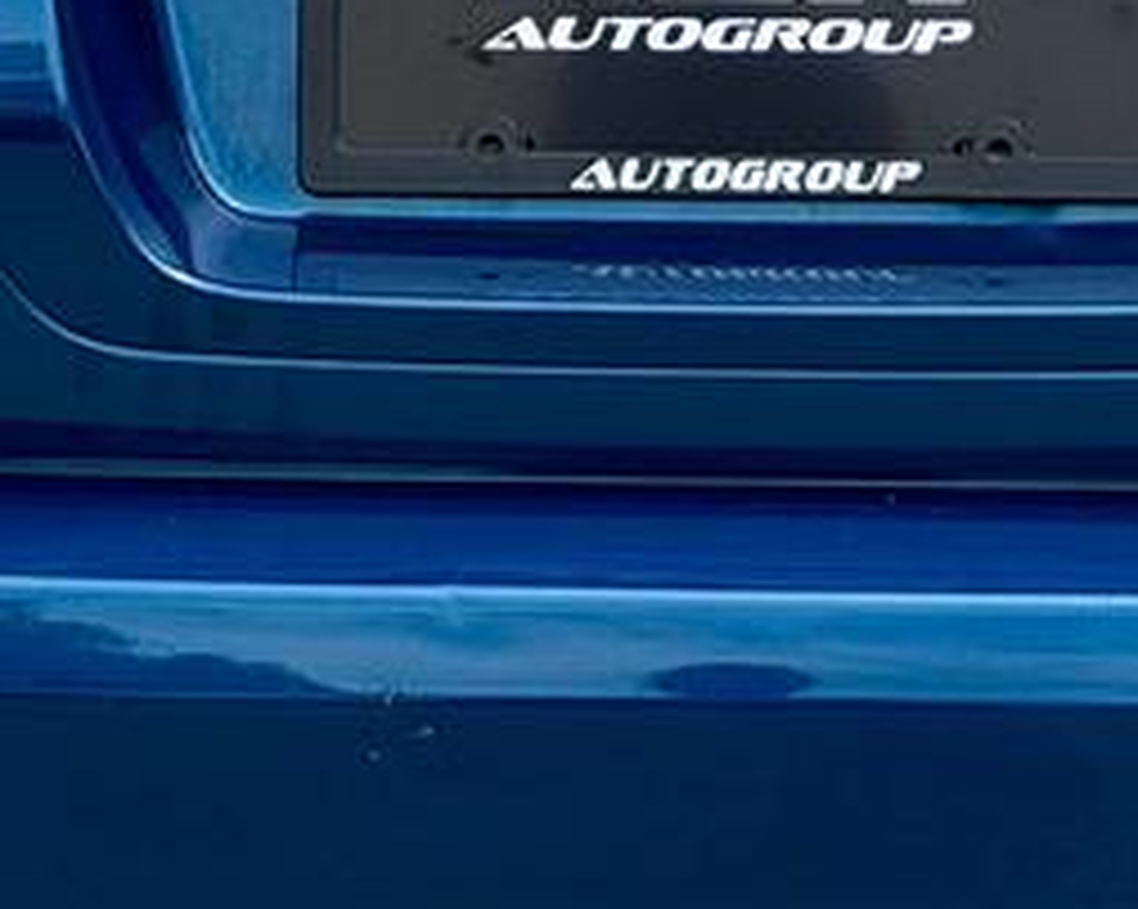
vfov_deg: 6.5
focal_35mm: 237
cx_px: 931
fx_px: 7976
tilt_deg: -10.3
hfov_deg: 8.1
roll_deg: +0.3
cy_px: -310
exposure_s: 1/3226
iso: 100
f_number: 1.78
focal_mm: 6.76
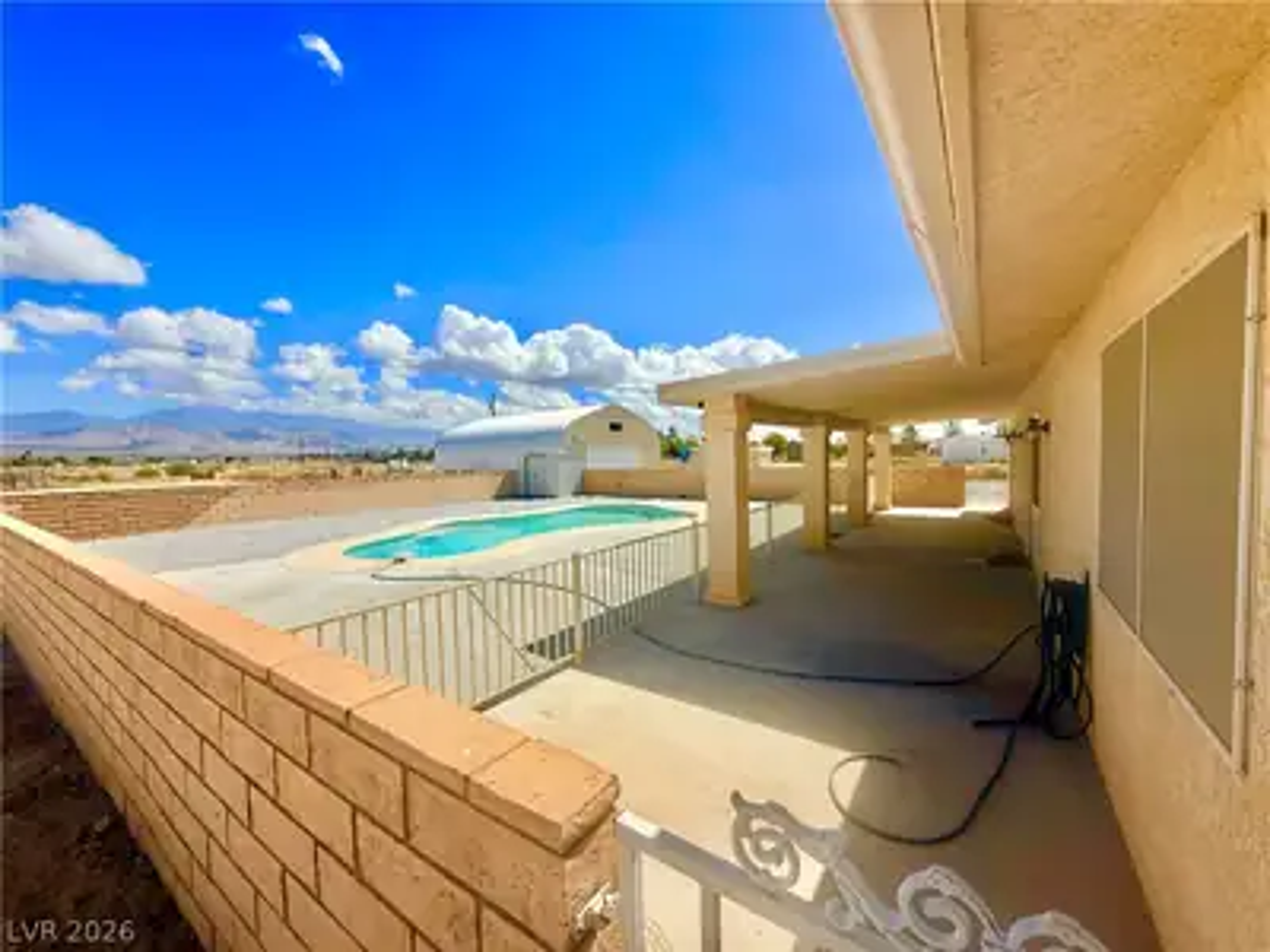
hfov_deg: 102.1
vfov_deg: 85.7
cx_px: 635
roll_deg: +0.9
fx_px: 514
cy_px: 476
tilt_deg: -2.1
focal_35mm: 14
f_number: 2.2
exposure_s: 1/4425
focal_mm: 2.22
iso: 50
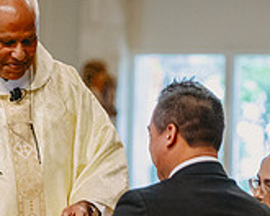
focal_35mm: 323
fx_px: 2581
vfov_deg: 4.8
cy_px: 256
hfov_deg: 6.0
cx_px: 18
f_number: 2.8
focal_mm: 98
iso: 2500
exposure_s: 1/320
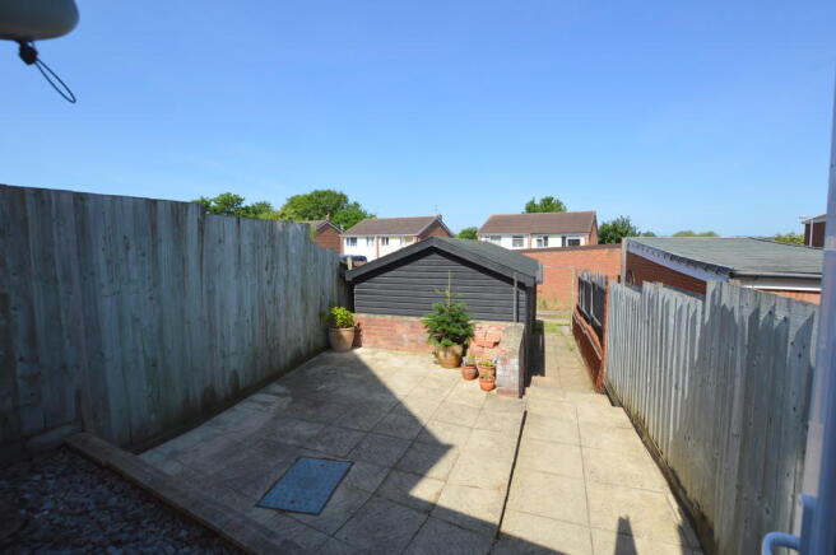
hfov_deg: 100.4
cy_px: 278
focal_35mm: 15
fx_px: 348
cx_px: 418
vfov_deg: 77.2
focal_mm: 10
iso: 100
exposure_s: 1/250
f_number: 8
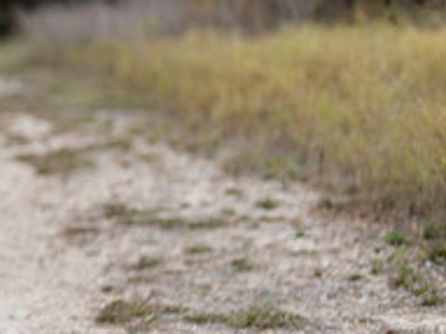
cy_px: 98
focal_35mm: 175
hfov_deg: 10.9
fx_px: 2253
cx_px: -196
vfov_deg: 8.5
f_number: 1.2
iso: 100
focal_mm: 50
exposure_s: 1/2000
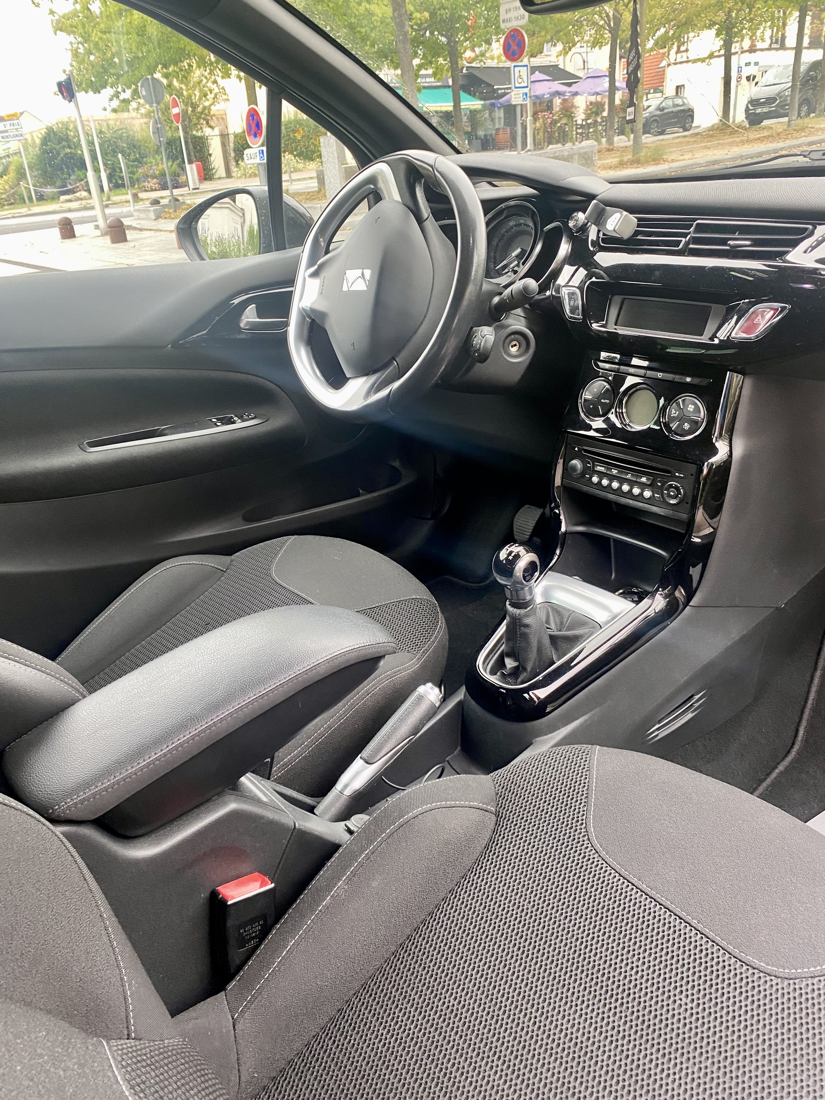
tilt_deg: -23.4
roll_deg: +4.1
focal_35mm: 26
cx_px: 412
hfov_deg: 53.1
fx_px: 826
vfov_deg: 67.3
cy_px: 550
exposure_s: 1/63
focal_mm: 4.25
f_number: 1.8
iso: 125
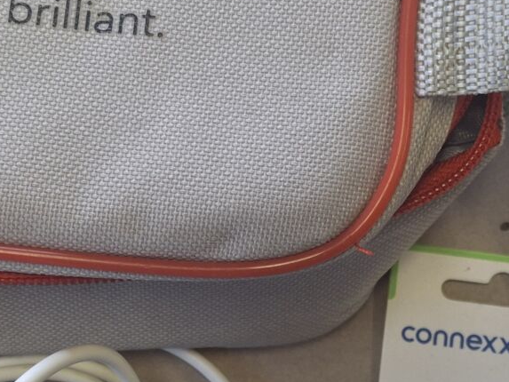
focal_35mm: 75
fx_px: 1103
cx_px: 200
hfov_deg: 25.9
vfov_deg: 19.6
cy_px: 219
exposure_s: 1/120
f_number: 1.8
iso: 100
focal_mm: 4.69
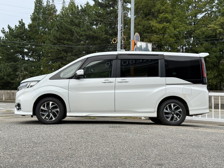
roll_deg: -1.2
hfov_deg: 39.7
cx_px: 112
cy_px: 84
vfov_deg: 30.3
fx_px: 311
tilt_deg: +2.8
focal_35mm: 48
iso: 64
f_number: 1.78
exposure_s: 1/3704
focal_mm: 6.76
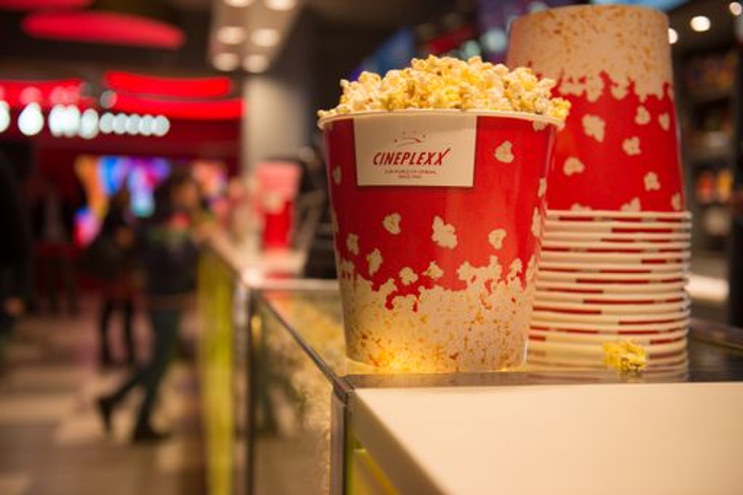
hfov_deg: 48.5
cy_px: 248
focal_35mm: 40
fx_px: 825
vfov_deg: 33.4
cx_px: 372
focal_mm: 40
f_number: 2.8
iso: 1600
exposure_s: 1/640
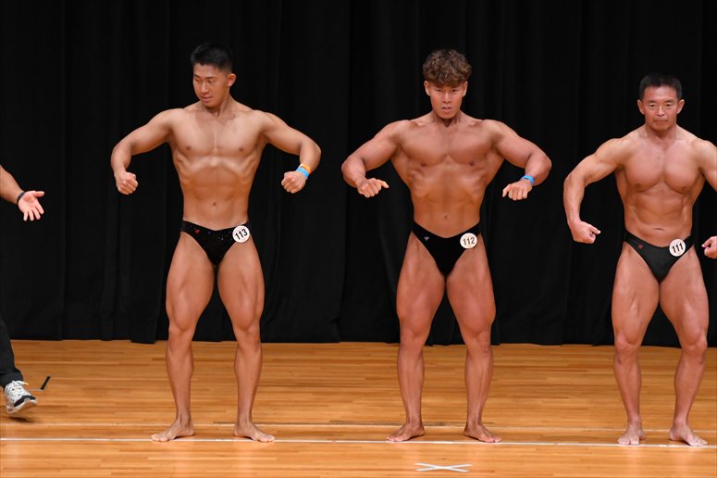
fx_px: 5375
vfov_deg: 5.1
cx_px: 358
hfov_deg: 7.6
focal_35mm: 270
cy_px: 239
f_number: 5.6
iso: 3200
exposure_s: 1/400
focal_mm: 180
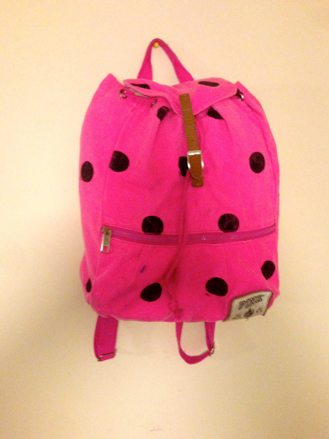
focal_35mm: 35
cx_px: 171
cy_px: 225
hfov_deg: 40.7
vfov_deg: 52.6
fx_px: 444
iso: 500
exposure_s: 1/15
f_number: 2.4
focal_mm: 4.12
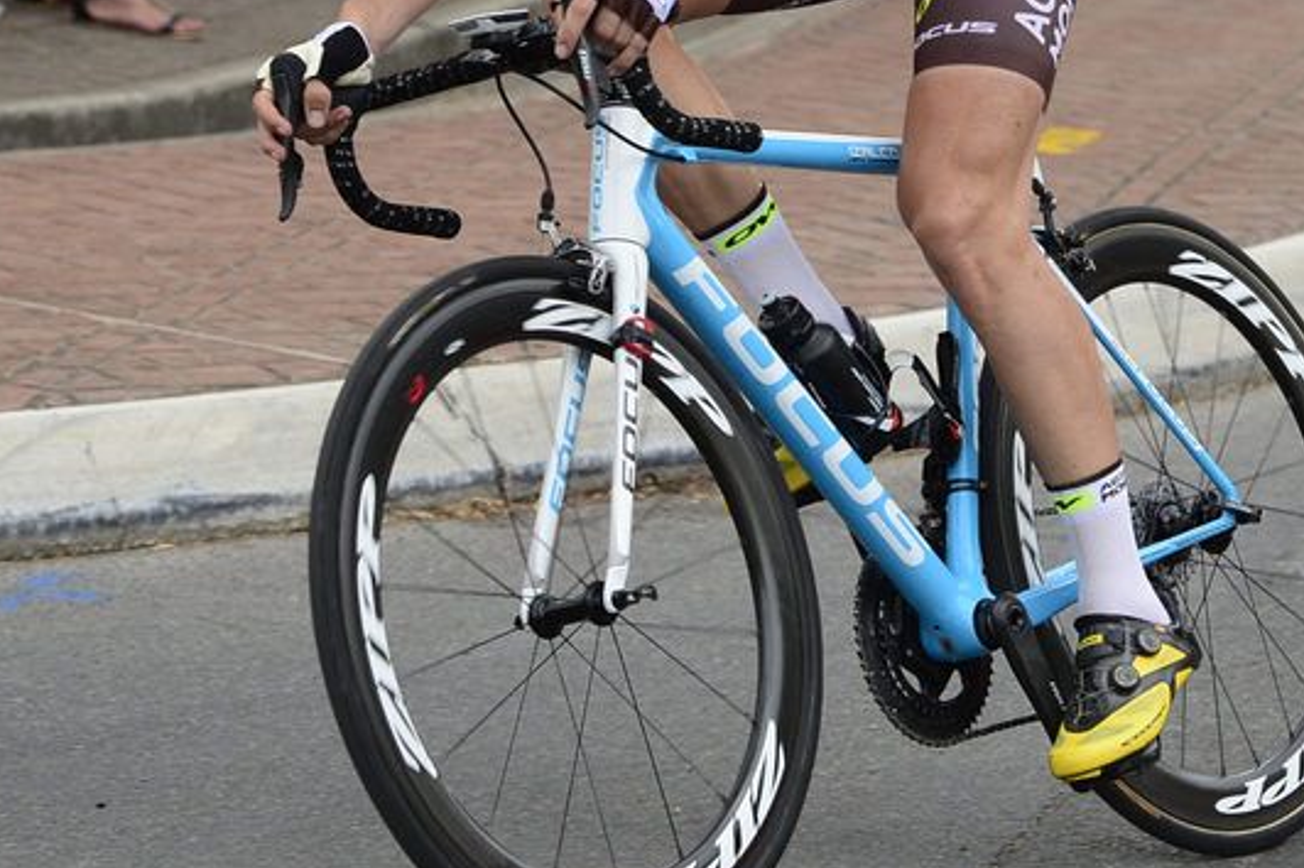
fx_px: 8326
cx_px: 821
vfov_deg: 6.0
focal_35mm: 230
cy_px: 66
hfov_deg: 9.0
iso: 400
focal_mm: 102
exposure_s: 1/1000
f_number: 5.6
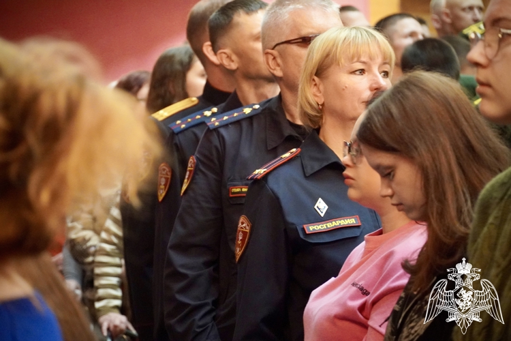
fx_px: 2321
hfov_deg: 12.6
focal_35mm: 164
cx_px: 256
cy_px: 170
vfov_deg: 8.4
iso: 6400
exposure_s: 1/13
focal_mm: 109
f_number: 5.6
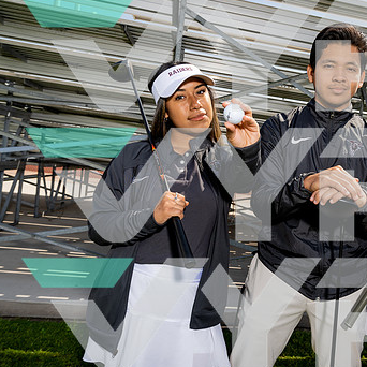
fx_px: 432
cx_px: 298
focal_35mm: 36
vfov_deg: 46.0
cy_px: 185
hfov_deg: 43.7
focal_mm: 25
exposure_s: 1/250
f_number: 8
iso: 100
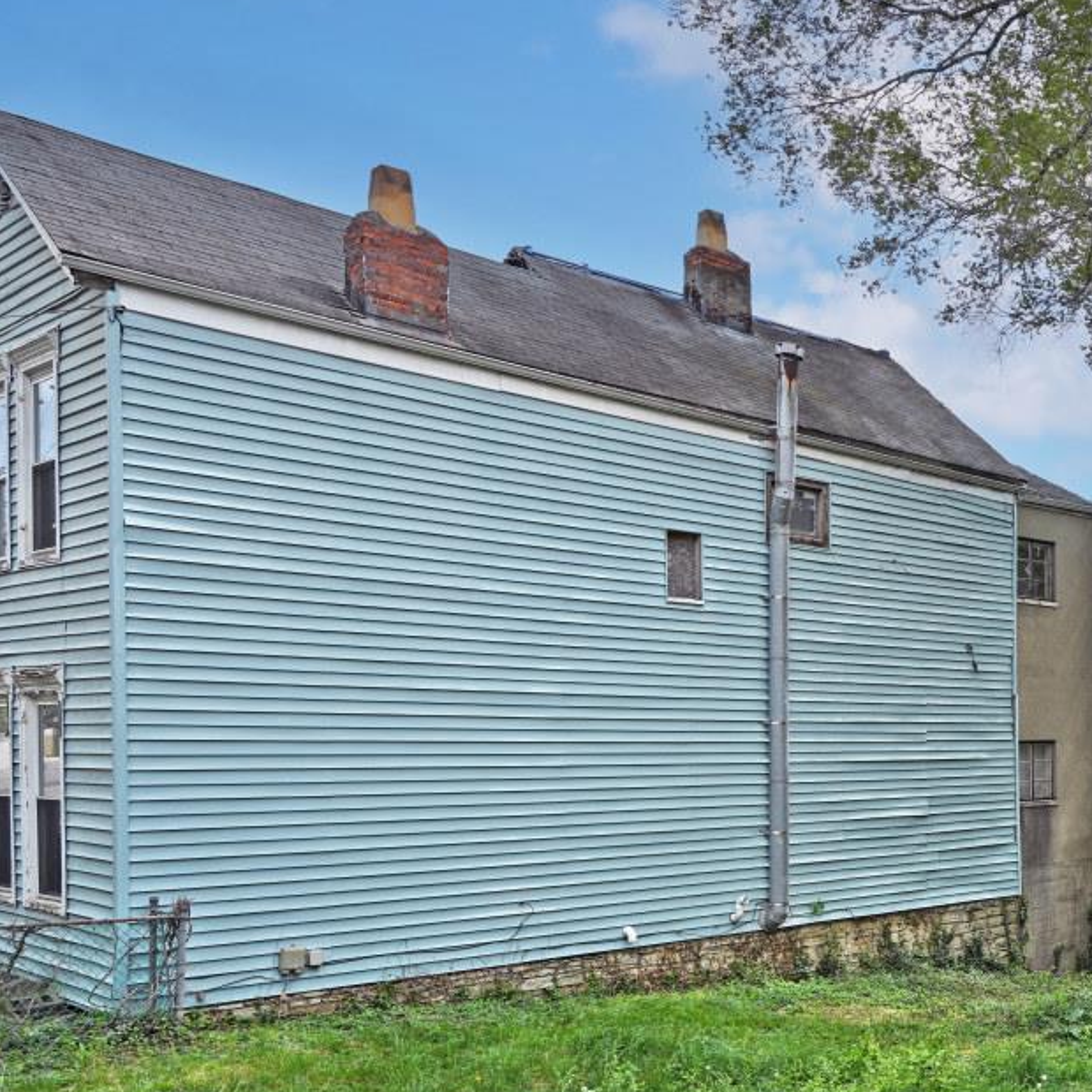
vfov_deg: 44.1
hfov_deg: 35.8
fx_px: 1321
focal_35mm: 37
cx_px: 1289
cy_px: 752
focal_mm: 18
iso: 100
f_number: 6.3
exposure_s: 1/320
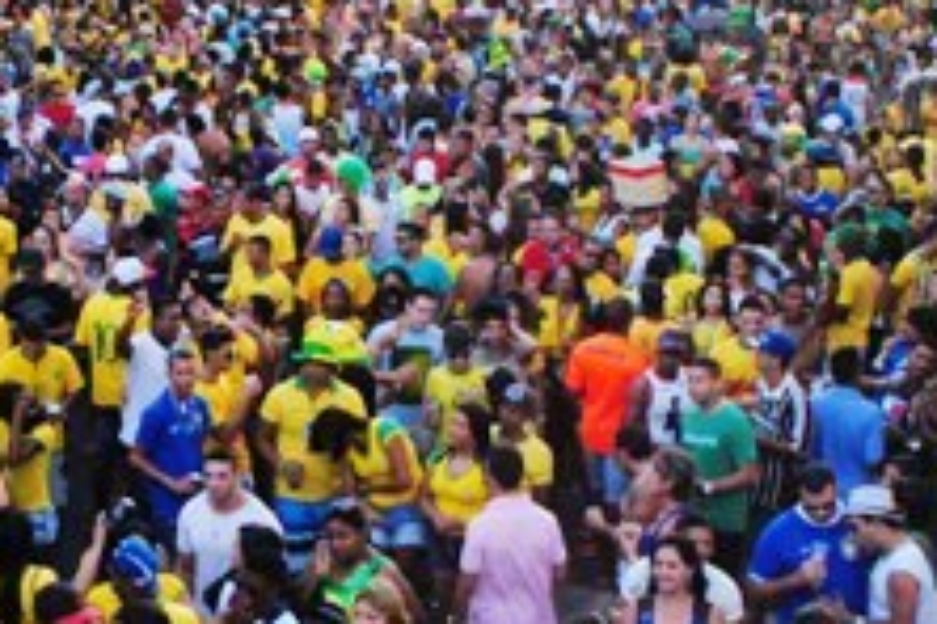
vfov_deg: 17.5
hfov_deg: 25.7
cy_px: 295
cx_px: 236
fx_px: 2030
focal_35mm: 78
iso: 800
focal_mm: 18
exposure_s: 1/40
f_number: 7.1
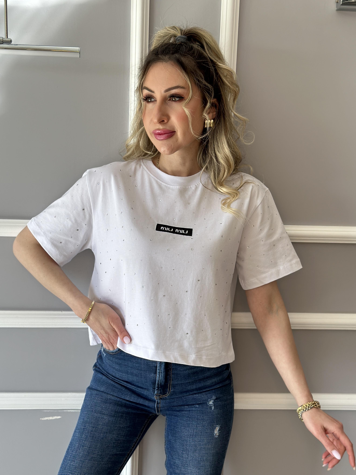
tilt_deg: -9.9
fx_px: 754
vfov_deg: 34.9
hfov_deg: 26.6
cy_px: 269
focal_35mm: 55
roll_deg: -1.6
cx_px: 174
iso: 80
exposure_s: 1/299
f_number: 1.78
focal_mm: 6.86
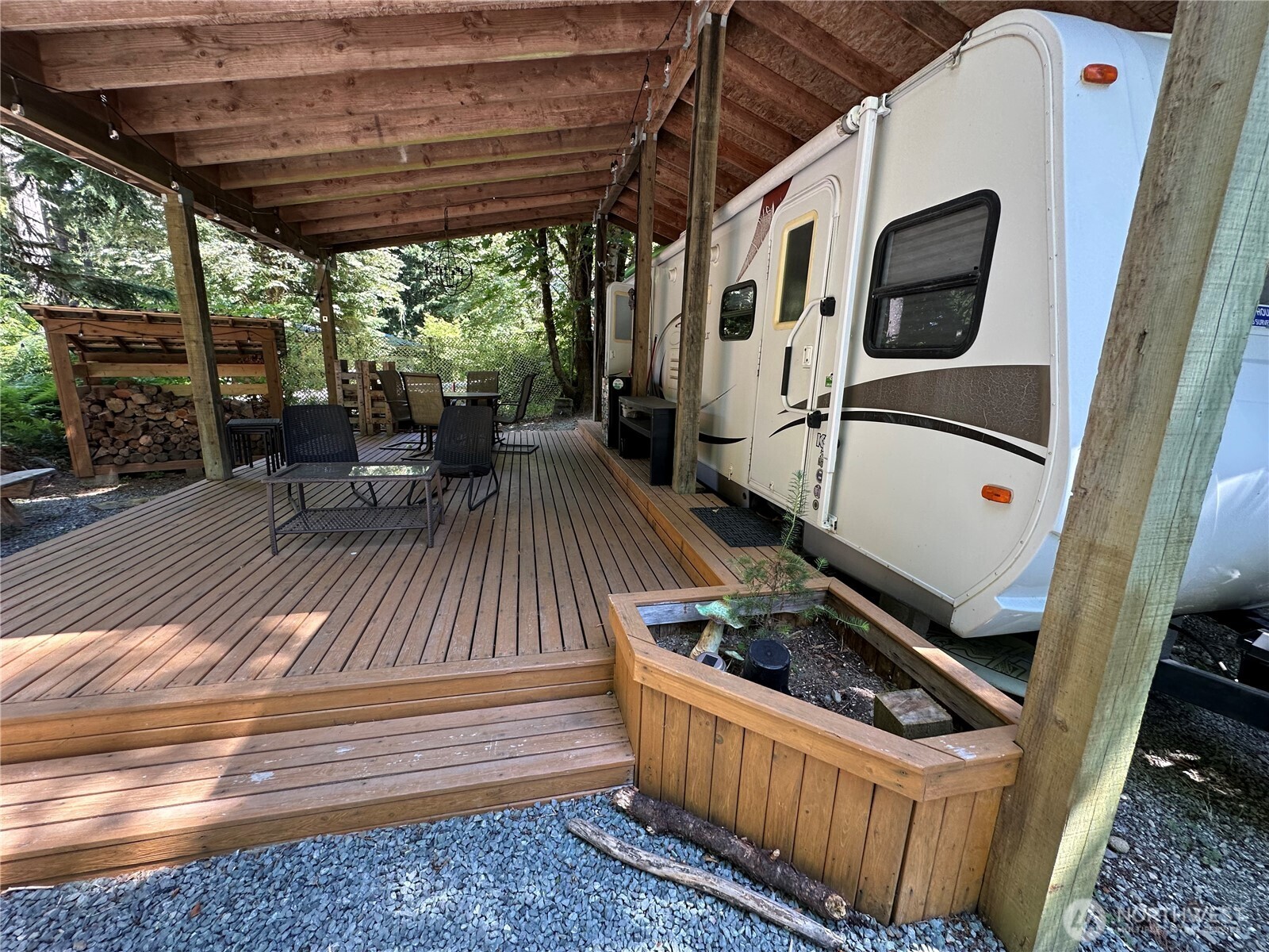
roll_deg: -2.3
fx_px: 513
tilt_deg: -11.6
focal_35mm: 14
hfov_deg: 102.1
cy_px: 476
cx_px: 634
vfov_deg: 85.7
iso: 80
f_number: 2.2
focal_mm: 2.22
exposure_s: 1/99
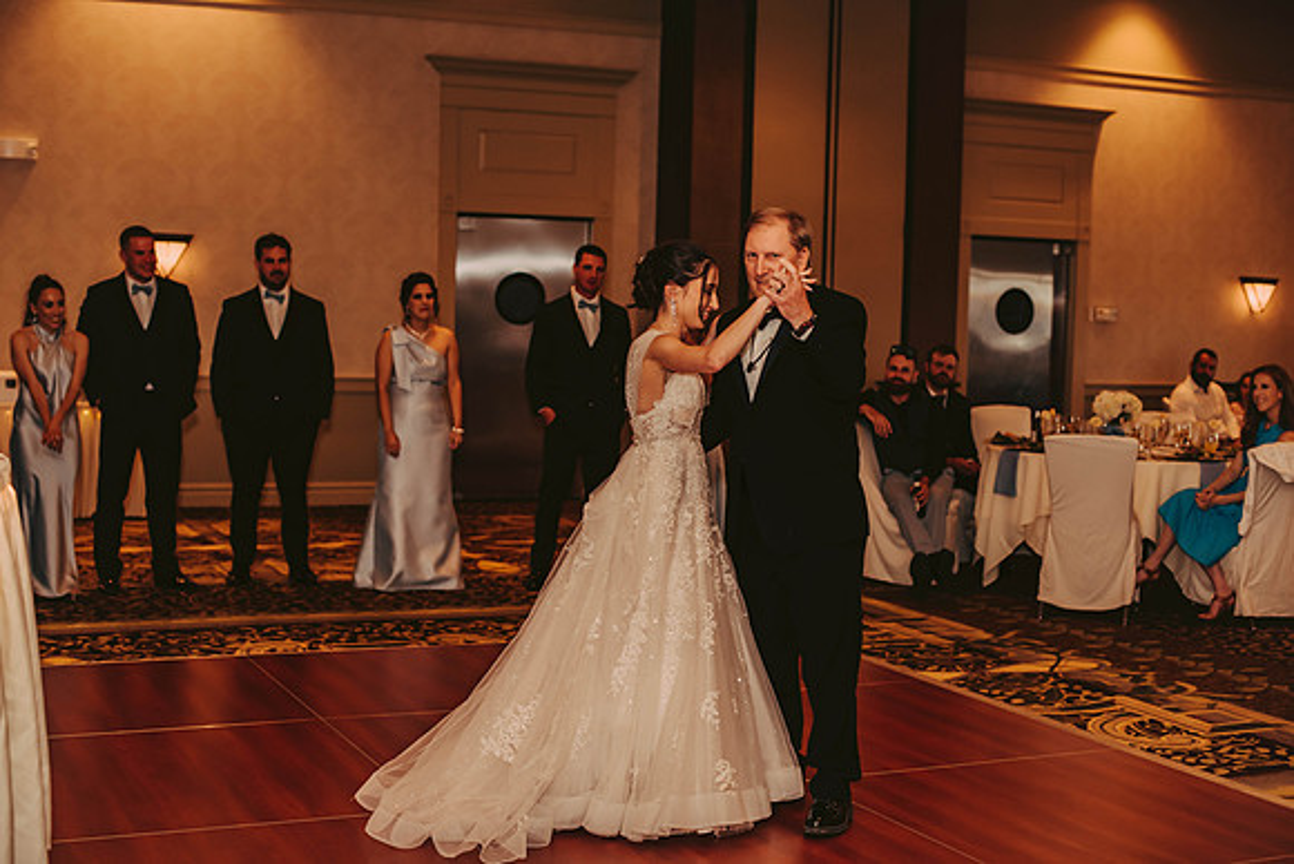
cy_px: 432
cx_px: 647
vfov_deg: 27.0
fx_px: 1798
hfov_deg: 39.6
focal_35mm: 50
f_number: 2.5
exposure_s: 1/125
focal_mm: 50
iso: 800
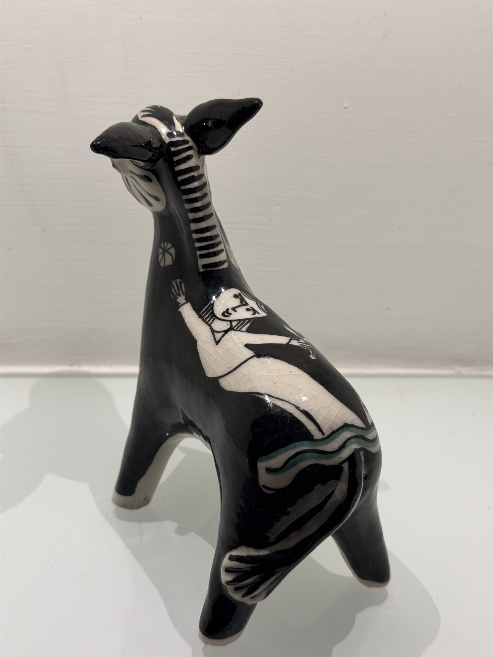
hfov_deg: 30.3
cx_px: 246
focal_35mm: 48
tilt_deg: -29.5
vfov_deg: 39.7
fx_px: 911
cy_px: 328
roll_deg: -4.6
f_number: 1.78
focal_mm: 6.76
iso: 64
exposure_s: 1/121
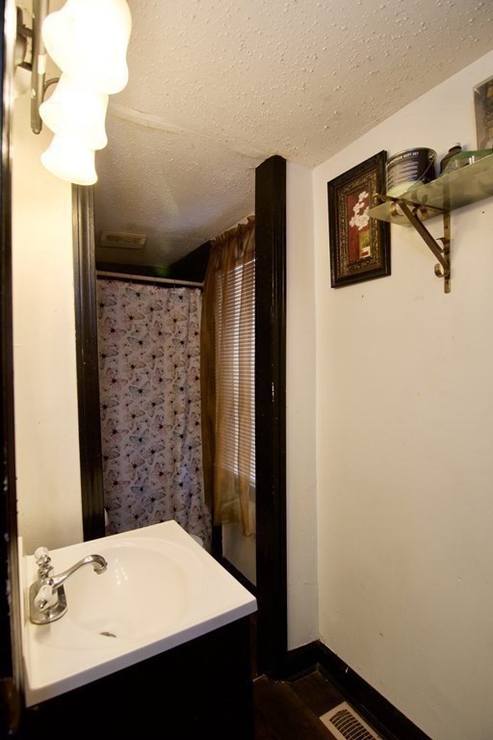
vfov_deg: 95.0
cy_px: 370
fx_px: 339
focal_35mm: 16
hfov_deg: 72.1
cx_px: 246
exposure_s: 1/100
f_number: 5
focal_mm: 11
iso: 400
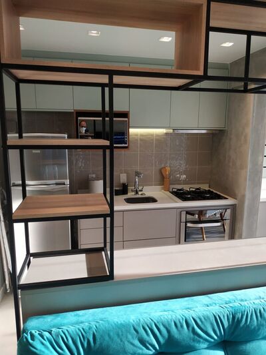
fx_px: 246
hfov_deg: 56.8
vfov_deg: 71.6
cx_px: 133
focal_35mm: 24
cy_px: 178
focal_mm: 3.94
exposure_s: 1/147
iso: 200
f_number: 1.9
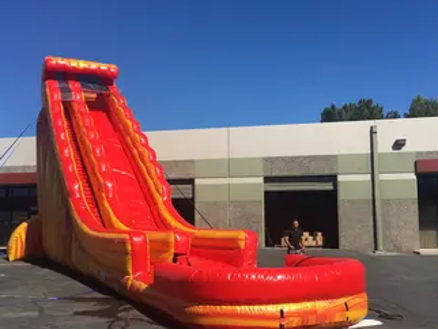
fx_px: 456
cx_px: 200
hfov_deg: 51.3
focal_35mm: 36
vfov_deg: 39.6
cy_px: 192
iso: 25
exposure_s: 1/1672
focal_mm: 4.15
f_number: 2.2
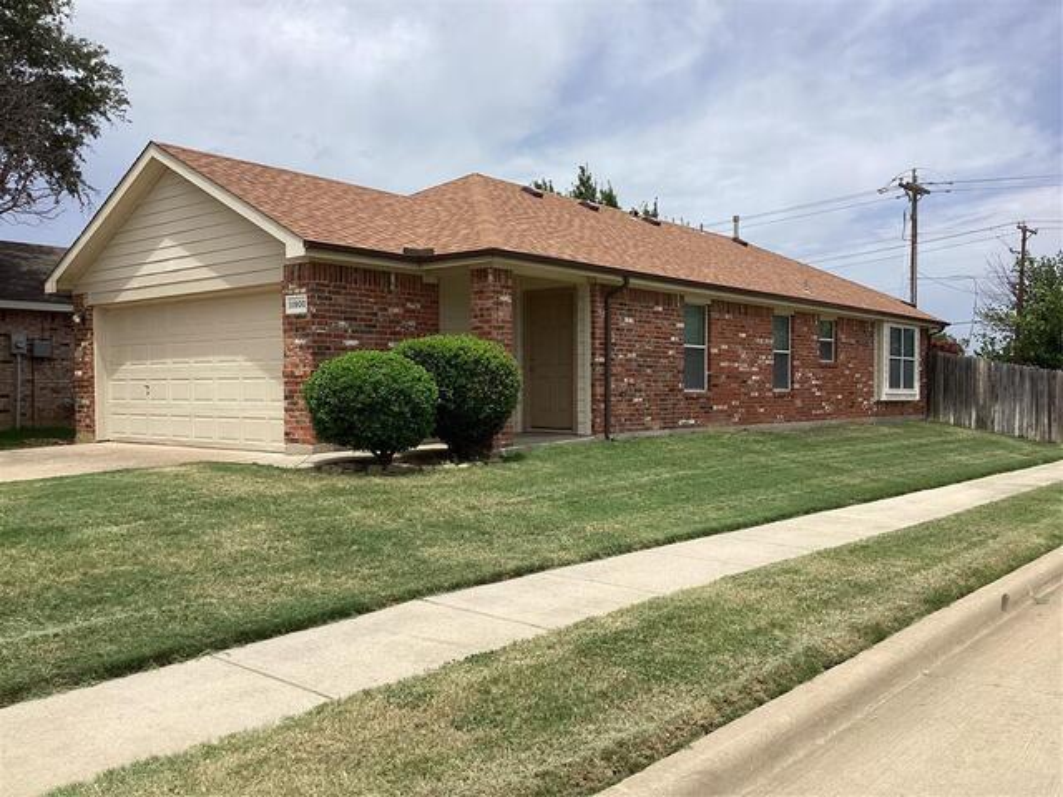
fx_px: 952
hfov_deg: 58.4
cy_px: 398
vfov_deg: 45.4
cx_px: 532
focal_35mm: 31
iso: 25
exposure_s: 1/2146
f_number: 2.4
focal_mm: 3.3
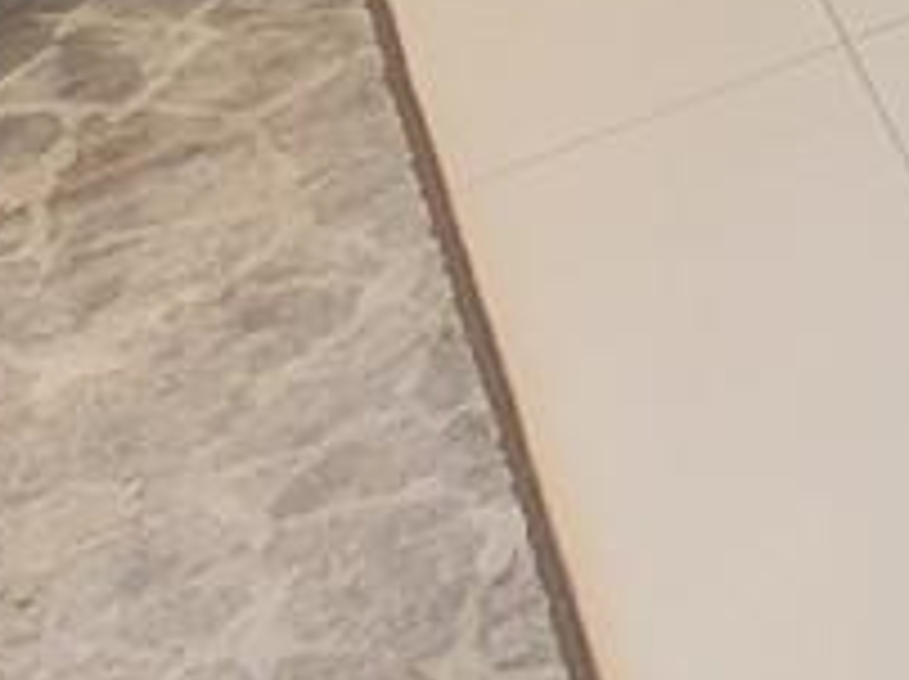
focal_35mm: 103
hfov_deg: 12.5
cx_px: 2452
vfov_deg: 9.5
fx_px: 2702
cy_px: -1612
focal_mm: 2.2
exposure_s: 1/119
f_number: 2.2
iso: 80
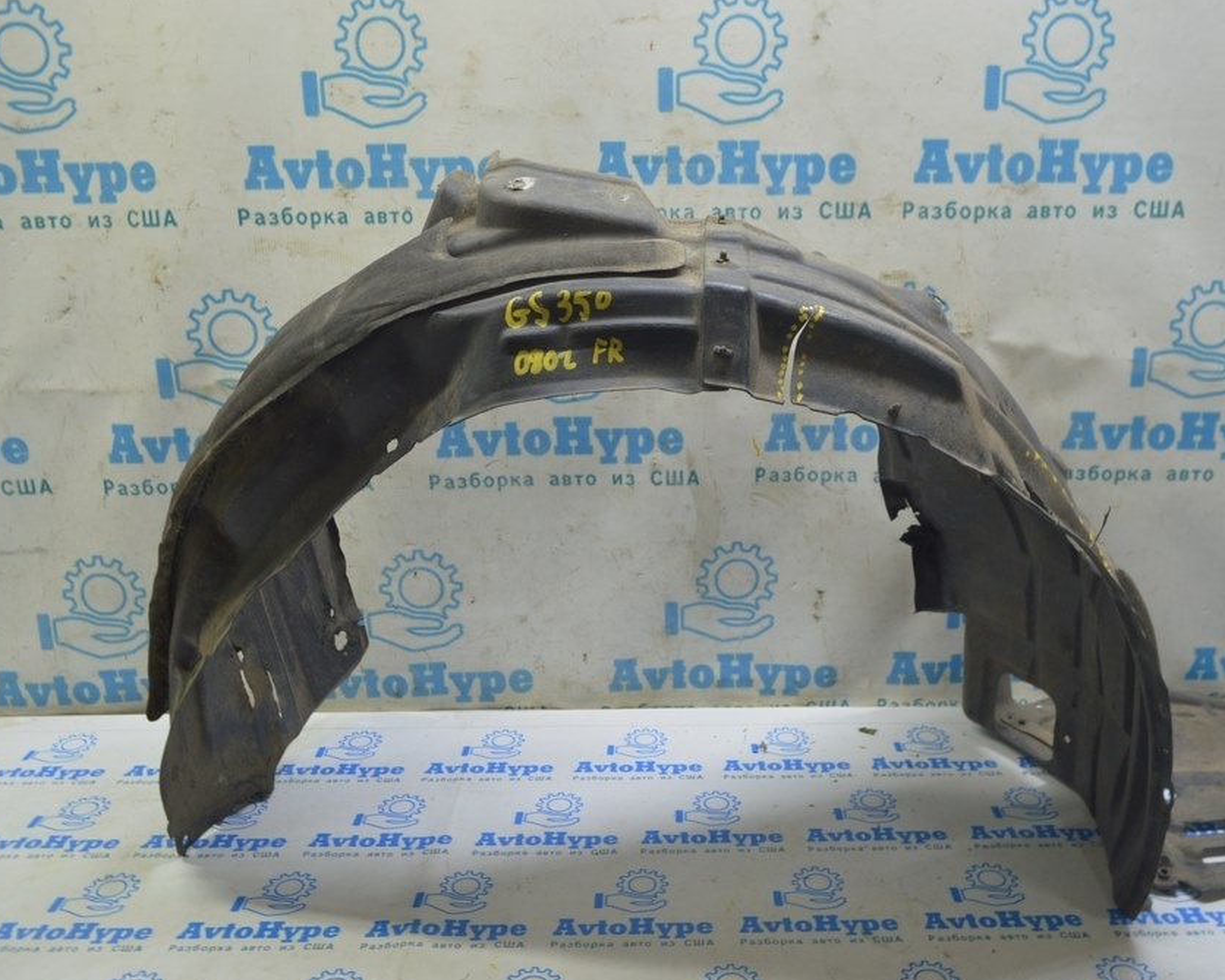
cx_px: 662
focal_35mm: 31
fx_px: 1124
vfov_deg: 47.1
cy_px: 493
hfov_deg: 57.1
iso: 400
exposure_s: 1/20
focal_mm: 18
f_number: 5.6
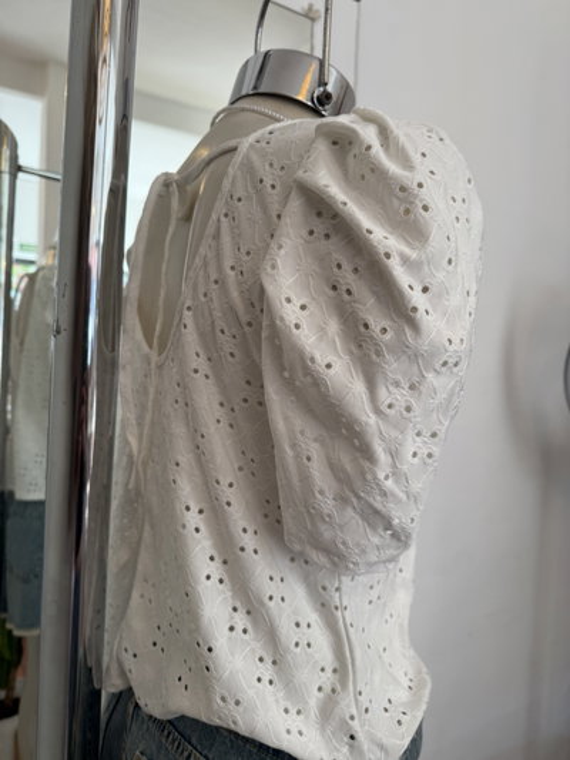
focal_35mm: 24
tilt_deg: -2.7
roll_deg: -2.7
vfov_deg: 71.6
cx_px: 285
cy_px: 380
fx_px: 527
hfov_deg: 56.8
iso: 100
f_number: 1.78
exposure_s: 1/100
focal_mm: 6.76
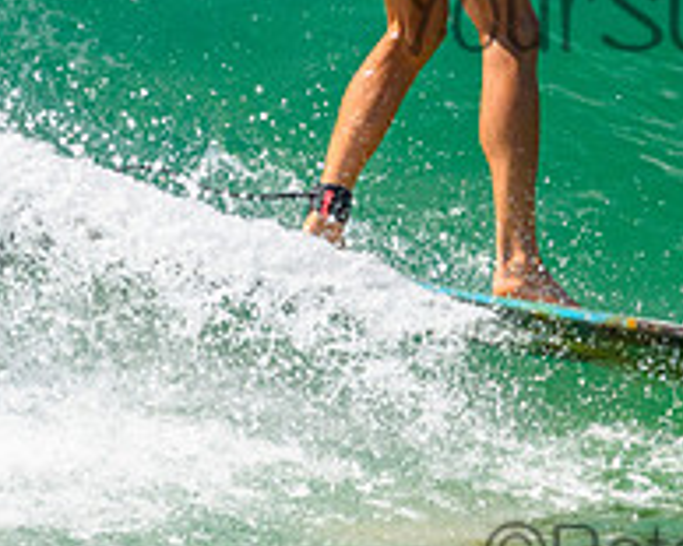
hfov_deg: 0.6
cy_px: -101
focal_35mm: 3090
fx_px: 62430
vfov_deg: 0.5
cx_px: 564
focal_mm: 800
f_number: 11
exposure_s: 1/2000
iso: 1600
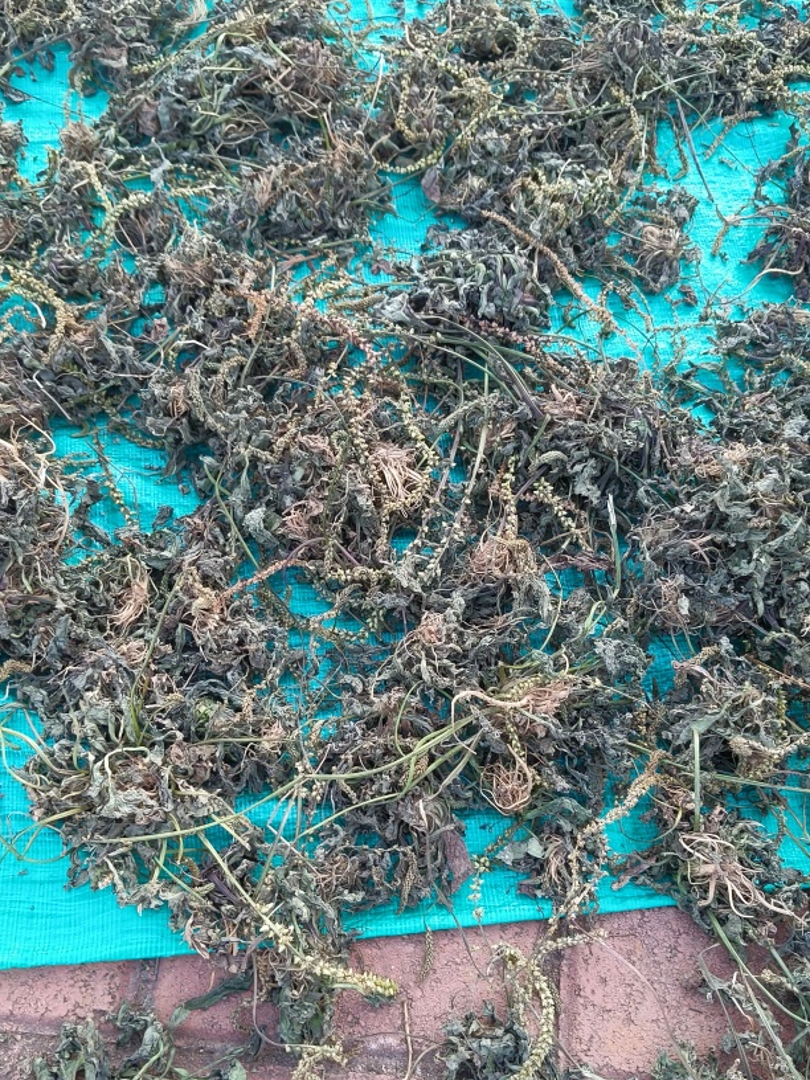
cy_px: 604
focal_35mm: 34
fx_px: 1061
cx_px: 388
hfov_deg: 41.8
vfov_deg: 53.8
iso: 80
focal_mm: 4.84
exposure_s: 1/100
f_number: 1.8
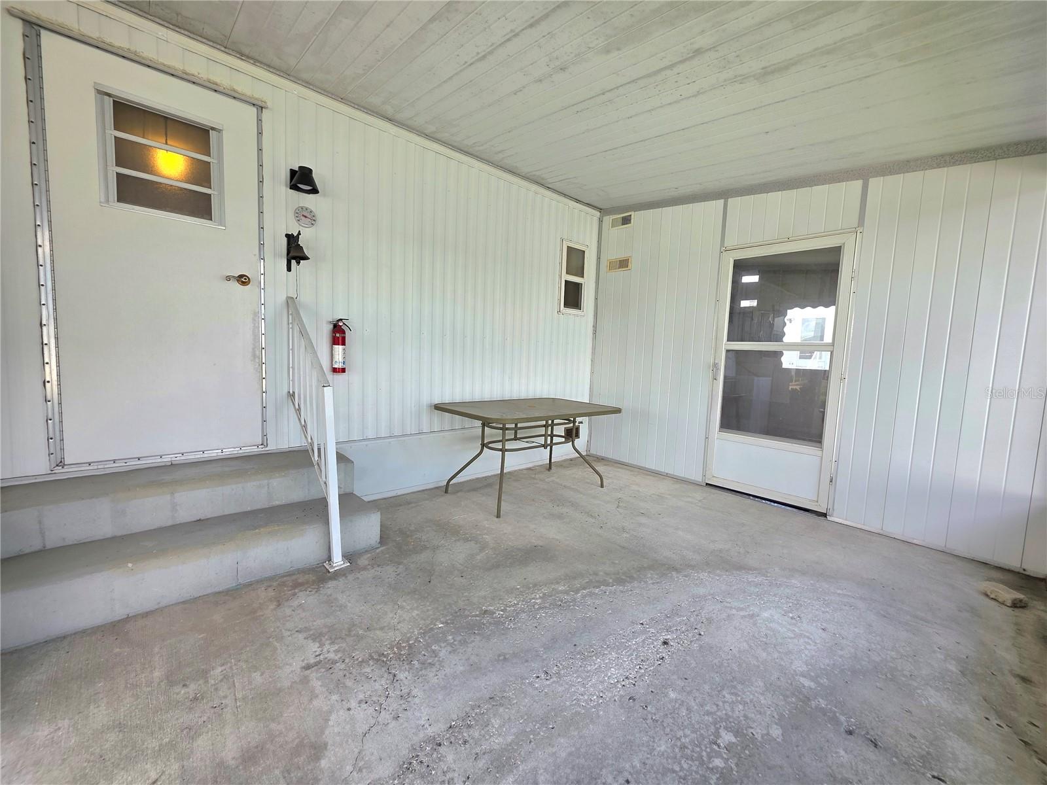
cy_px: 392
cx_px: 524
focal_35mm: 13
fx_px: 393
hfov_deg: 106.2
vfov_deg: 89.9
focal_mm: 2.2
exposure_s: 1/120
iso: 32
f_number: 1.9
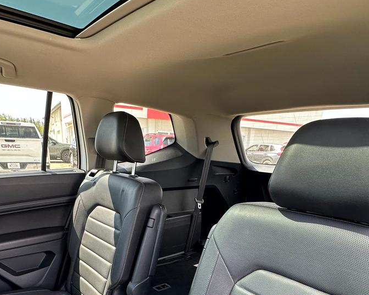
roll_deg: -2.4
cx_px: 167
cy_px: 249
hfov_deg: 65.9
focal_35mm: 26
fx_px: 284
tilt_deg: -20.3
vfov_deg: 50.4
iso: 125
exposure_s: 1/99
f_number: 2.2
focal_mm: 2.22
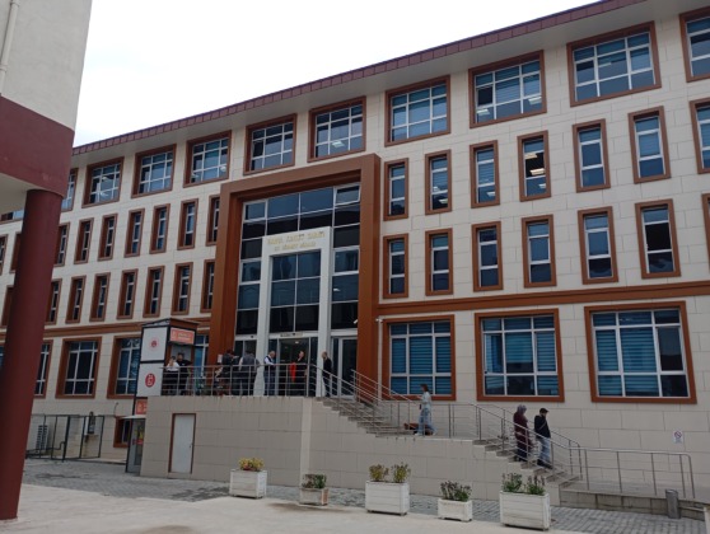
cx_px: 355
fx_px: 596
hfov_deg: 61.6
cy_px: 267
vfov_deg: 48.3
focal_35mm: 29
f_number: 1.8
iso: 106
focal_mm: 4.27
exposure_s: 1/215
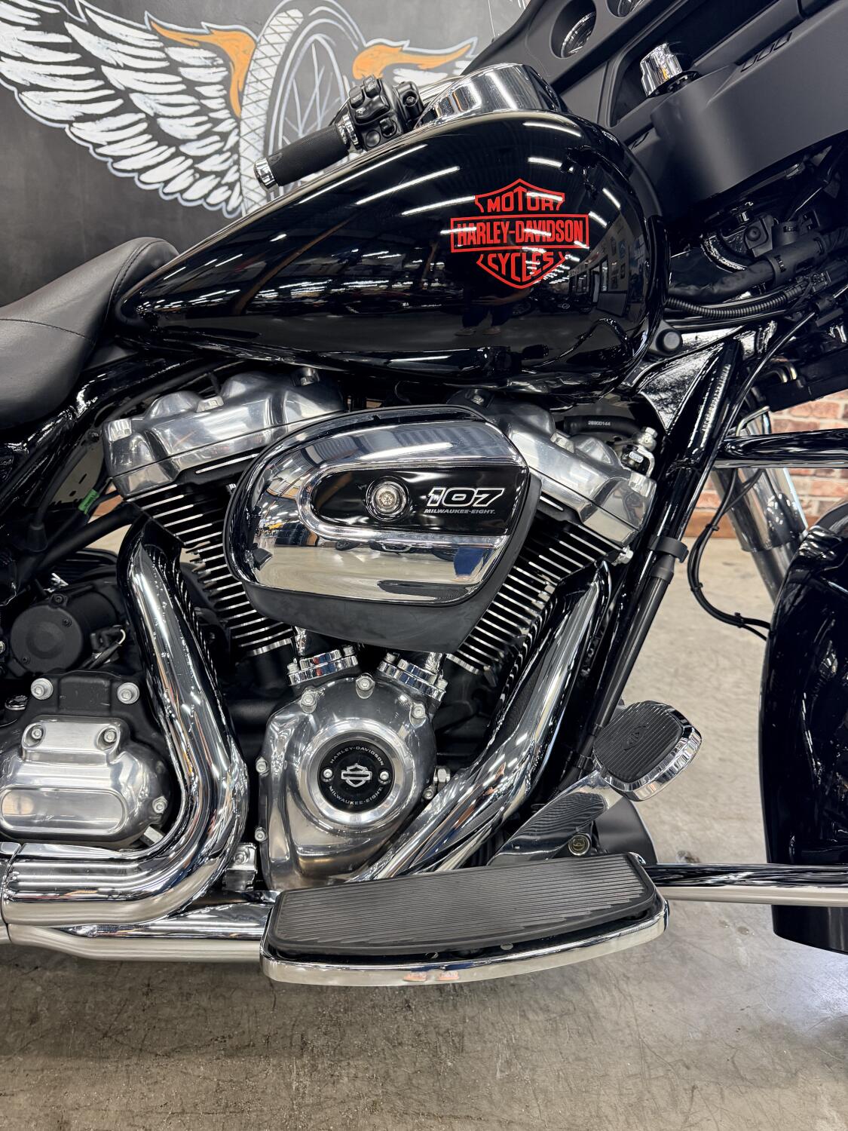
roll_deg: -3.5
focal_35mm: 24
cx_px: 424
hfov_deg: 56.8
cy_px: 566
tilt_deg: -20.0
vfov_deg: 71.6
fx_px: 784
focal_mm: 6.76
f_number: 1.78
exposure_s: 1/60
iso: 320
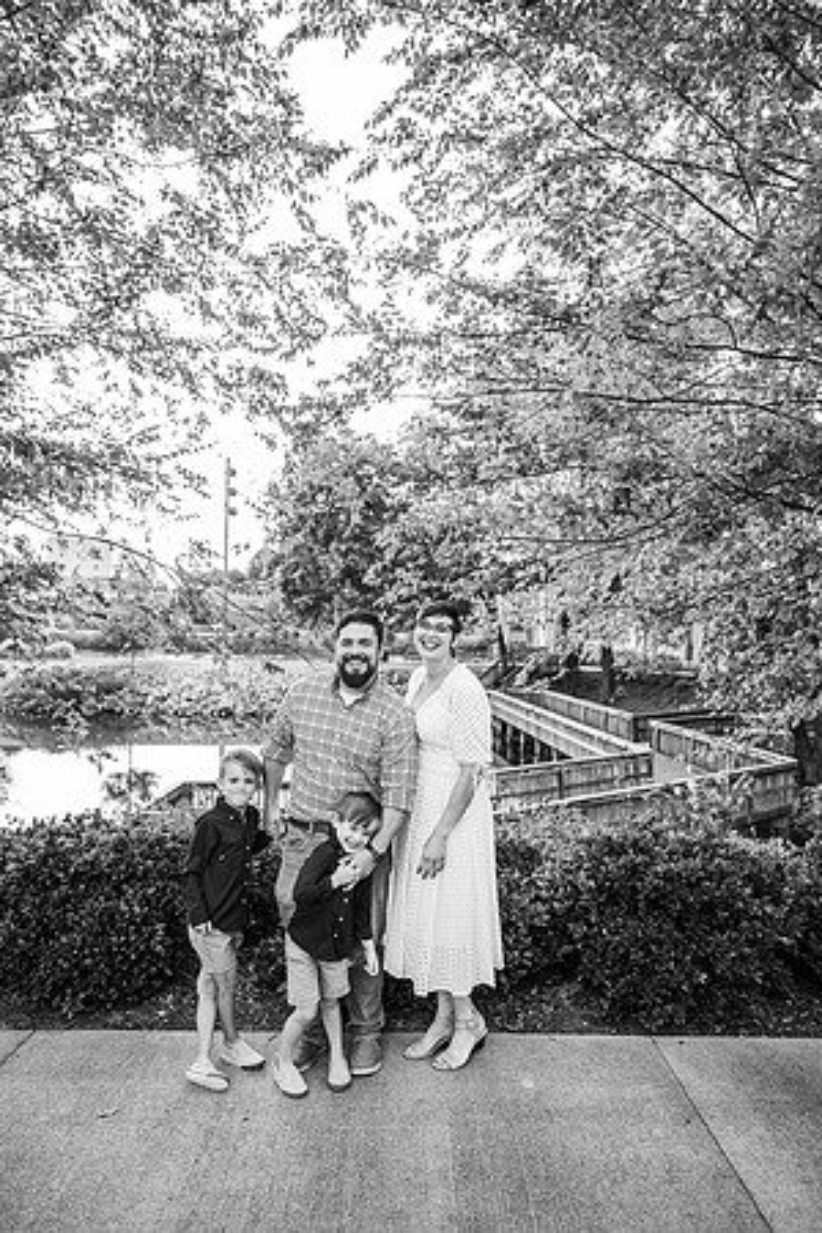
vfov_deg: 73.7
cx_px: 411
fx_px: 822
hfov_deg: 53.1
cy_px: 616
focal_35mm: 24
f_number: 3.2
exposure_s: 1/200
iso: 320
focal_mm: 24
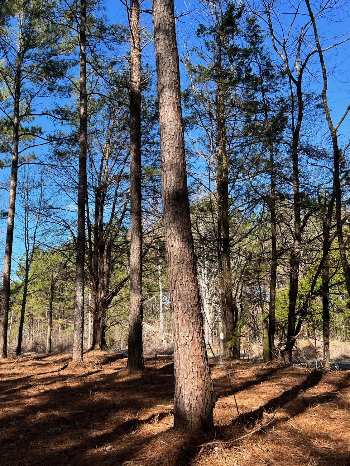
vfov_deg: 52.6
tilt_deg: +13.5
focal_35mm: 35
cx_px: 89
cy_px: 232
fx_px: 472
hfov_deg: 39.6
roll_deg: +0.2
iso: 50
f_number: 1.5
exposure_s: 1/1196
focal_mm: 5.7
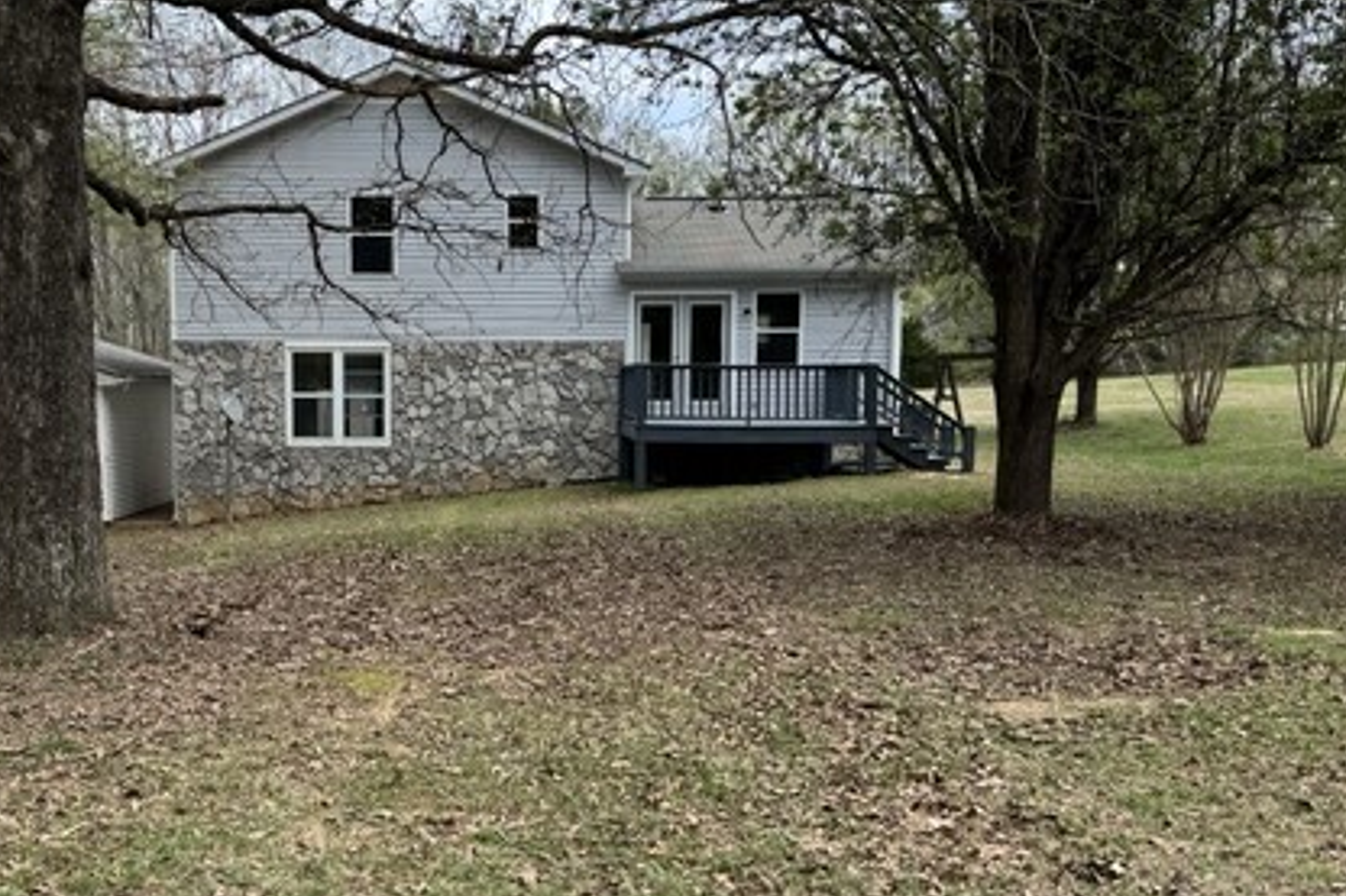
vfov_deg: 33.3
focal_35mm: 40
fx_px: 1495
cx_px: 468
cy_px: 514
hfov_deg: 47.8
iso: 80
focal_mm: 6.76
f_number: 1.78
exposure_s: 1/1767
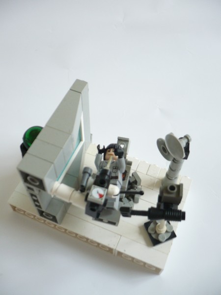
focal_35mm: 35
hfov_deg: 40.7
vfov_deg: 52.6
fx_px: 298
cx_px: 110
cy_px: 148
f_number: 2.8
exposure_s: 1/30
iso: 160
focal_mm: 5.8
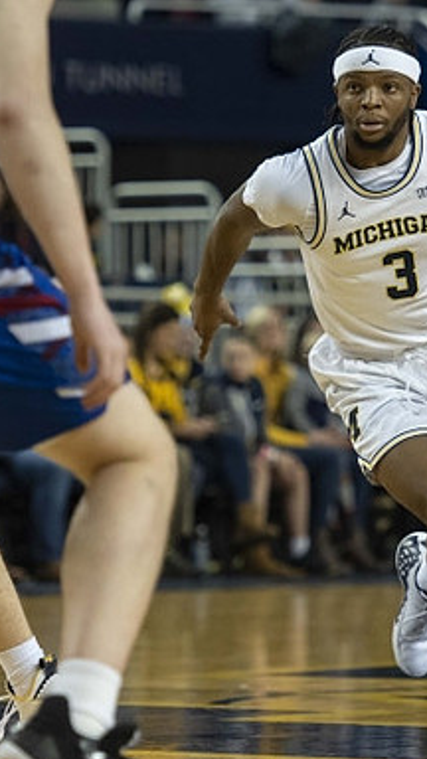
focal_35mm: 350
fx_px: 7045
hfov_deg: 3.5
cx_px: 388
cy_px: 348
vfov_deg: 6.2
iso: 1600
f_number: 2.8
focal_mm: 140
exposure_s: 1/1000
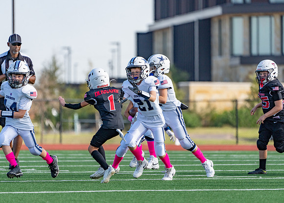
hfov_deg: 5.0
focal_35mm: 407
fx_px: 3279
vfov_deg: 3.5
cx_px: 142
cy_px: 102
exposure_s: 1/2000
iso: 200
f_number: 5.6
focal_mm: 388
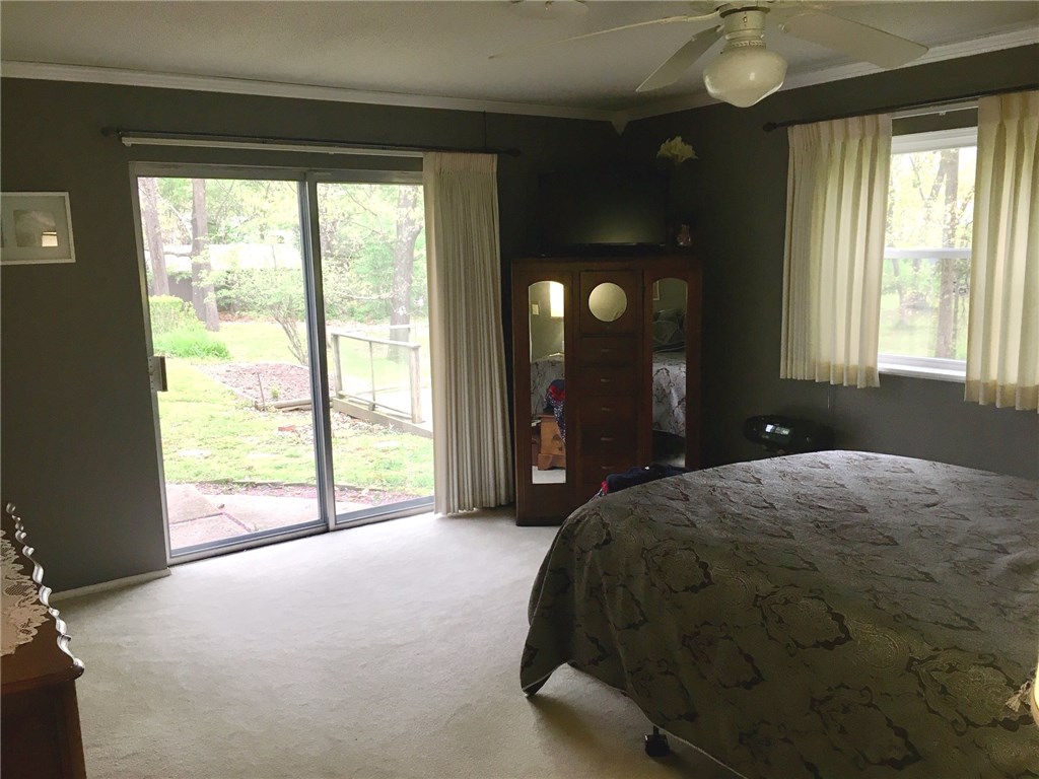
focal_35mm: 29
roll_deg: +1.7
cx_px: 520
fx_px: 870
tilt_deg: -9.3
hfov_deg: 61.7
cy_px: 390
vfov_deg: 48.2
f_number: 2.2
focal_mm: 4.15
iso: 64
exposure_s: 1/30
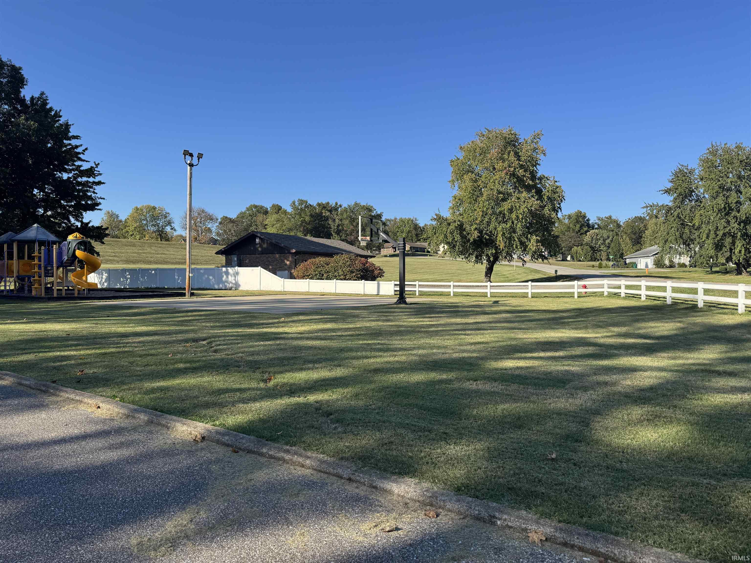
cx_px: 376
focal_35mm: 24
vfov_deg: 56.8
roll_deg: -0.1
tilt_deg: -0.9
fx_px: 521
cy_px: 282
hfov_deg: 71.6
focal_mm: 6.76
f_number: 1.78
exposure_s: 1/3413
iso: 80
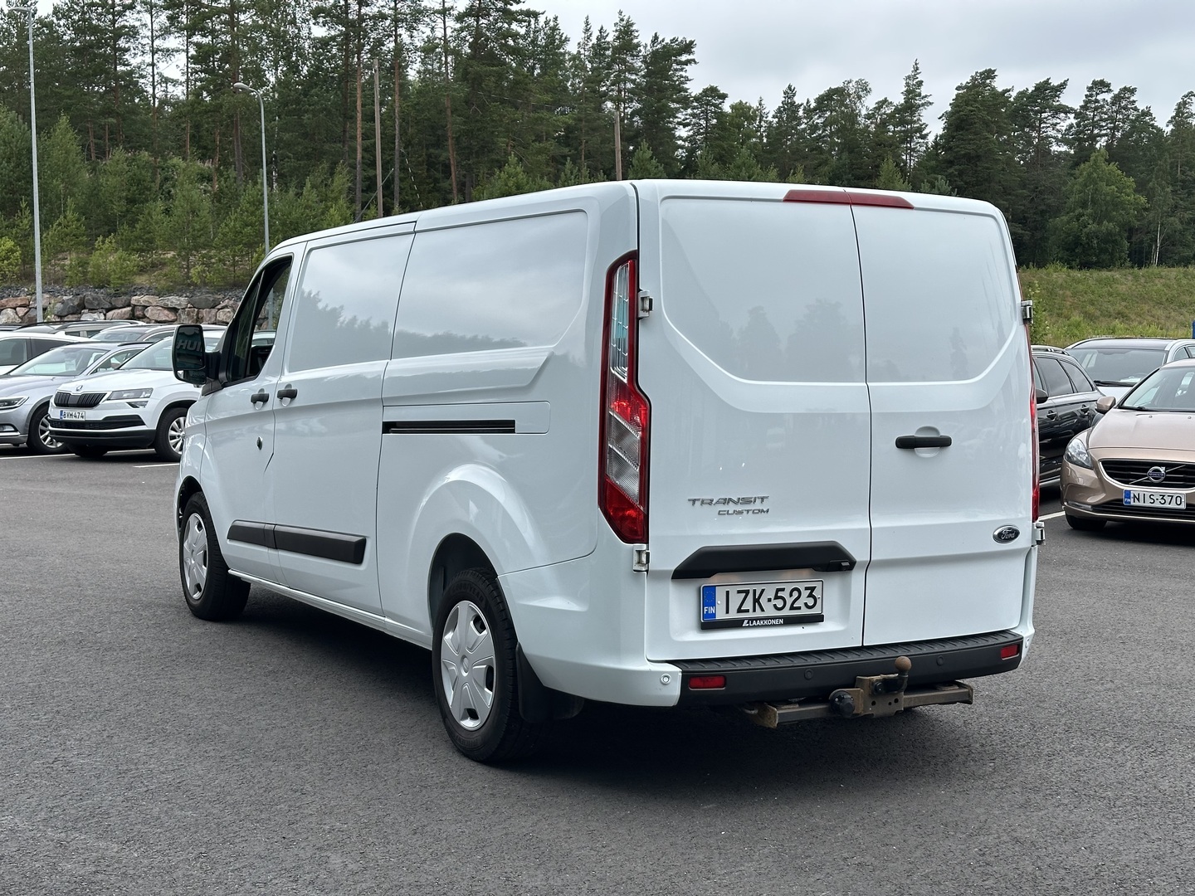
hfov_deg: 39.7
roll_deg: +0.3
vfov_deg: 30.3
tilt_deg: -4.3
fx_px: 1657
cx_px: 598
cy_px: 448
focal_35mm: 48
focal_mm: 6.86
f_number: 1.78
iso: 64
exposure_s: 1/724
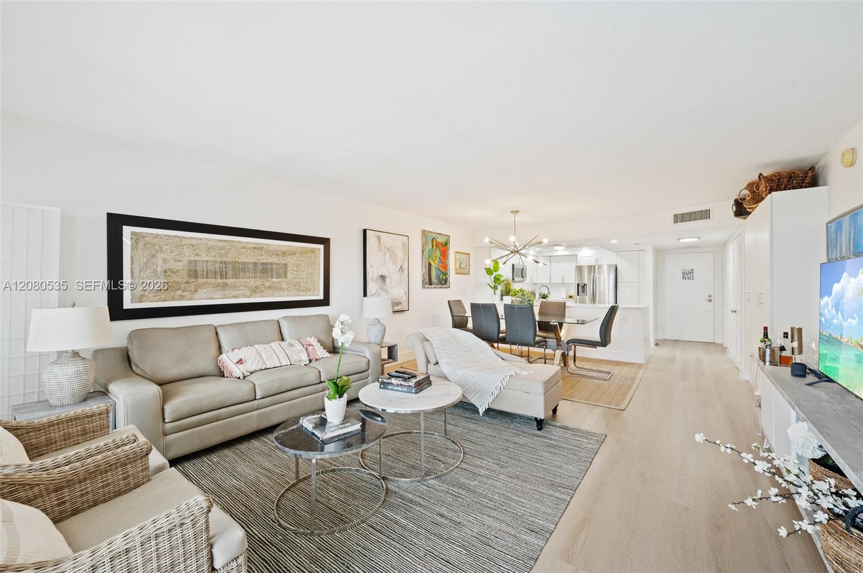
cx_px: 432
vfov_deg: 81.1
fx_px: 335
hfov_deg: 104.3
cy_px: 286
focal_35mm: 14
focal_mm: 14
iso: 200
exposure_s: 1/2.5
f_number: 8
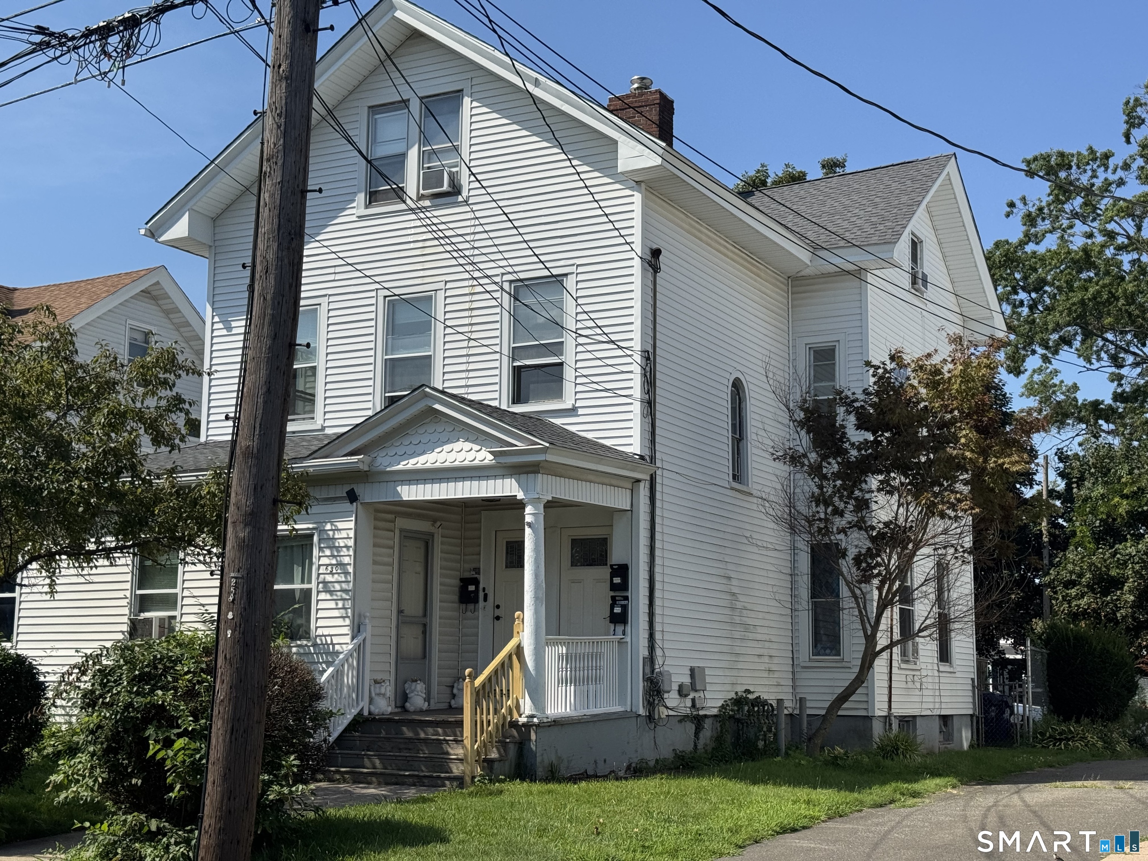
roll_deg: -0.8
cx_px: 574
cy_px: 430
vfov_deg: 30.3
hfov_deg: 39.7
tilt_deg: +8.2
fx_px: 1592
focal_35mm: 48
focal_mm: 6.76
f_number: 1.78
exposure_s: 1/6410
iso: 64
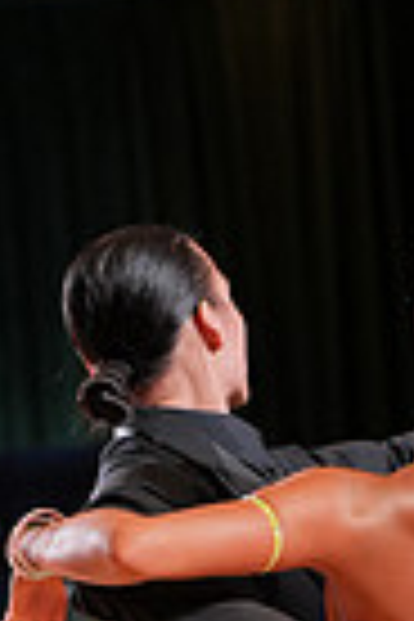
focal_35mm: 295
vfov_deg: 6.9
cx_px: 430
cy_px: 882
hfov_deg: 4.7
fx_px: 5088
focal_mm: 70
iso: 500
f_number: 2.8
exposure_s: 1/320
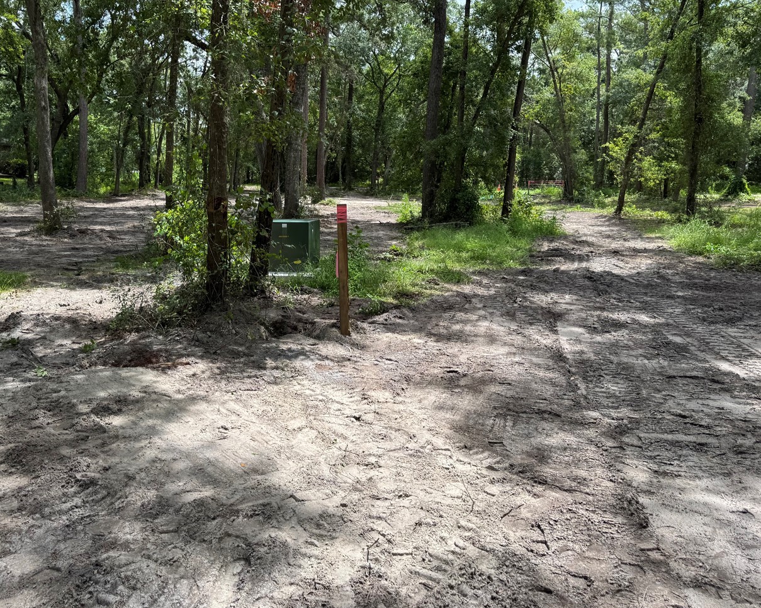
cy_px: 236
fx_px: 698
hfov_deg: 56.8
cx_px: 312
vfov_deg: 46.8
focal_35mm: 31
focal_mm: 6.76
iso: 80
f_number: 1.78
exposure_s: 1/1172
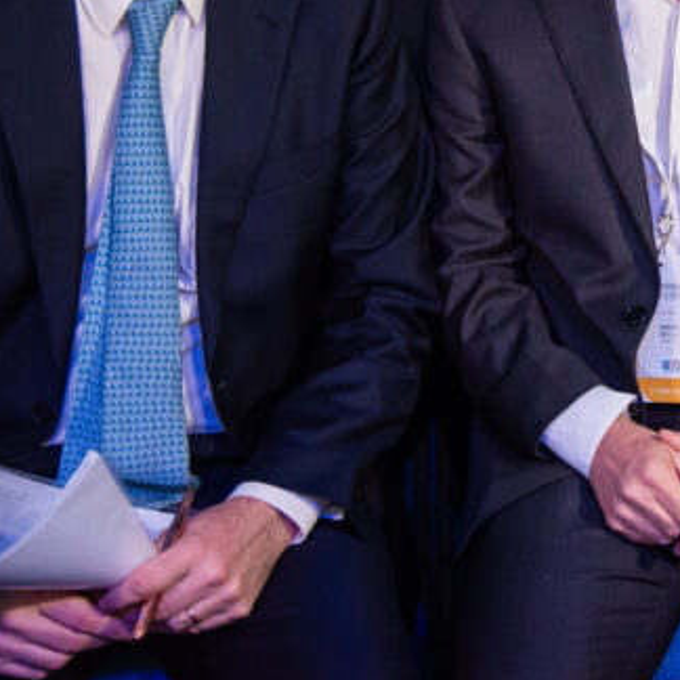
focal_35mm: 102
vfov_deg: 16.7
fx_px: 2267
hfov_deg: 16.6
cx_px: 737
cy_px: -6
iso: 2000
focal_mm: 38
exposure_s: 1/200
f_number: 4
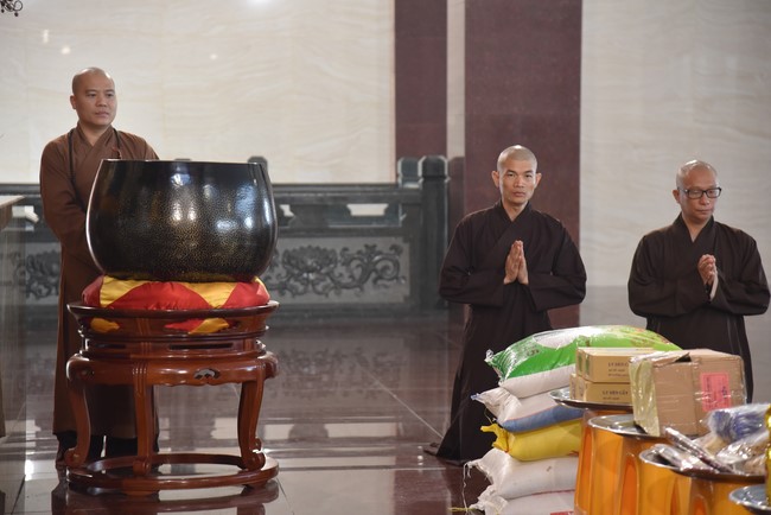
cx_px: 386
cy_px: 258
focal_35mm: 105
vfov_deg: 13.1
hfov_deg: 19.4
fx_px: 2250
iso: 2200
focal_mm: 105
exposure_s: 1/125
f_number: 4
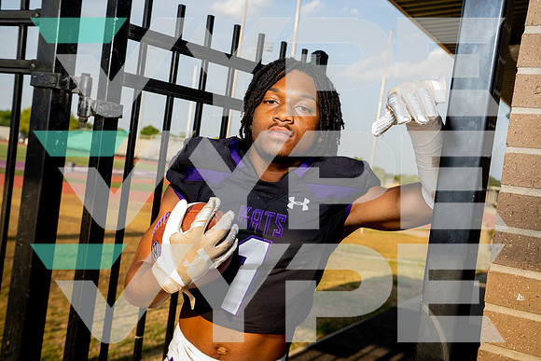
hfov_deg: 48.4
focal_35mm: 40
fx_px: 601
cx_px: 270
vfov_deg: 33.4
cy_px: 180
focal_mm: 40
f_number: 5.6
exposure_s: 1/250
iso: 200
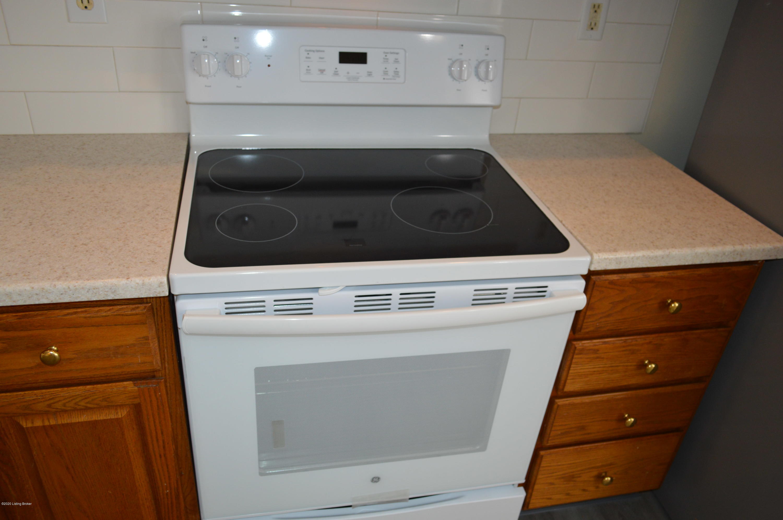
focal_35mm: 27
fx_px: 587
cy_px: 260
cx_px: 392
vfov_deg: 47.8
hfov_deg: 67.4
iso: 450
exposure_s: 1/60
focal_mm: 18
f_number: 3.5
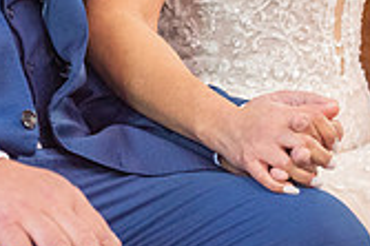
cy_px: -145
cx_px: 80
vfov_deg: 3.4
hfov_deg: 5.1
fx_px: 4138
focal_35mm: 403
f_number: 2.8
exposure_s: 1/250
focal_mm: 116
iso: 2000
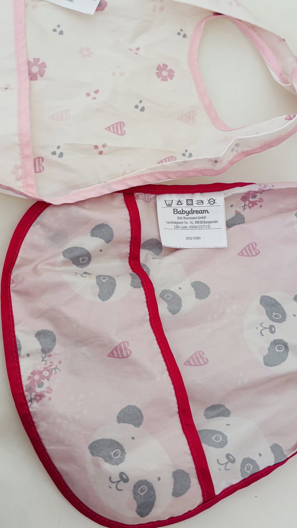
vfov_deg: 48.2
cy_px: 225
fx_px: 588
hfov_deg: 28.3
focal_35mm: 42
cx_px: 129
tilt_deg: -66.8
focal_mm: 5.96
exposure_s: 1/113
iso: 125
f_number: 1.6
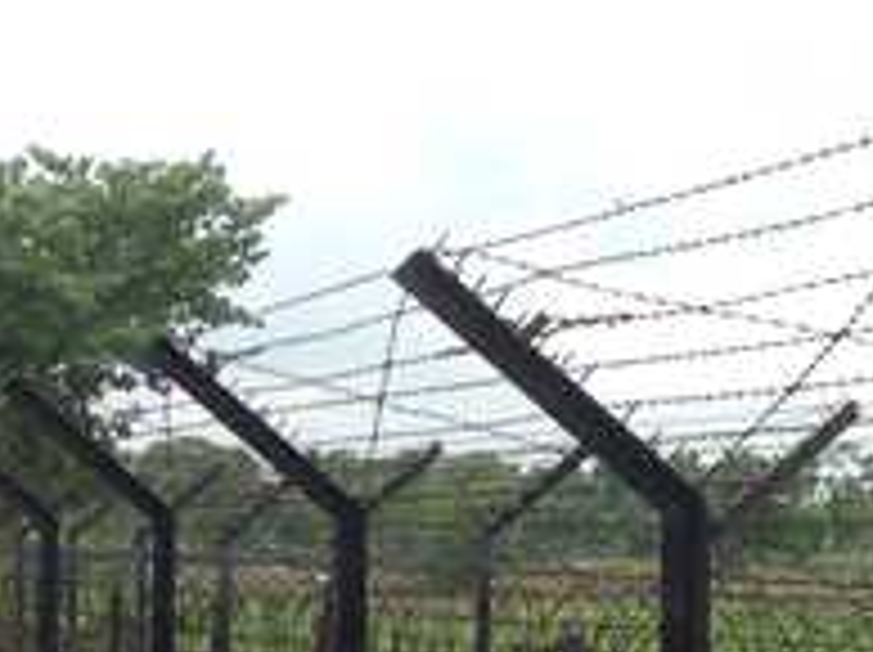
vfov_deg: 12.4
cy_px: 501
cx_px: 284
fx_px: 2997
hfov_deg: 16.5
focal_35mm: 119
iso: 50
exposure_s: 1/975
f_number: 2.4
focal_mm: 4.28
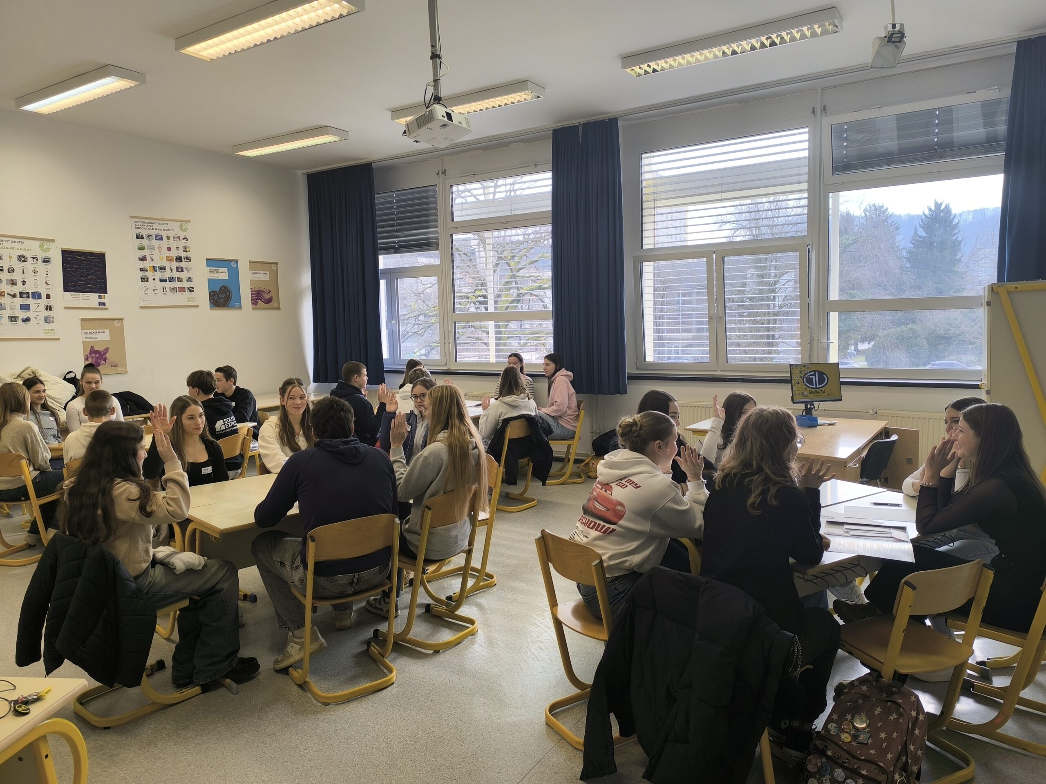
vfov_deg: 58.9
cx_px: 523
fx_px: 695
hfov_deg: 73.9
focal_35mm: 23
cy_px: 392
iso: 64
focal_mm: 6.14
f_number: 1.65
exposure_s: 1/100
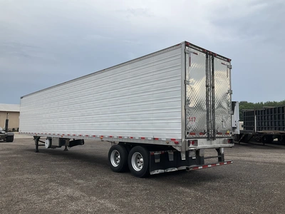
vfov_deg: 48.2
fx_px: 239
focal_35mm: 29
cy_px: 107
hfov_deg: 61.7
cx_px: 142
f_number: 1.8
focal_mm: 3
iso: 25
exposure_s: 1/509
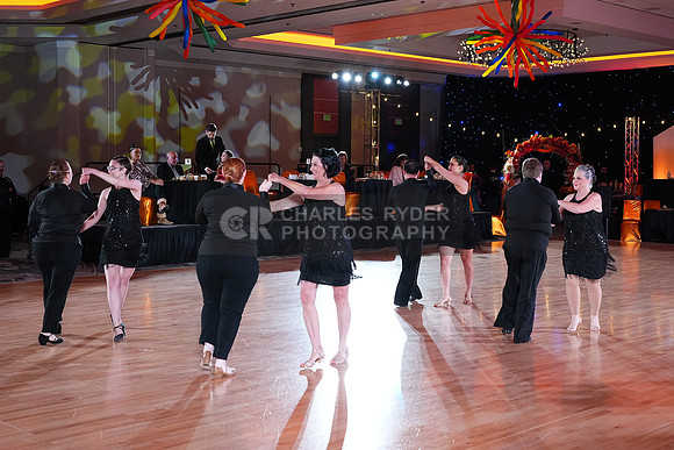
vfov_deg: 29.3
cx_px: 337
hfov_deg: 42.7
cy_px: 225
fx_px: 861
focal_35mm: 46
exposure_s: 1/400
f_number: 5
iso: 5000
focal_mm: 46
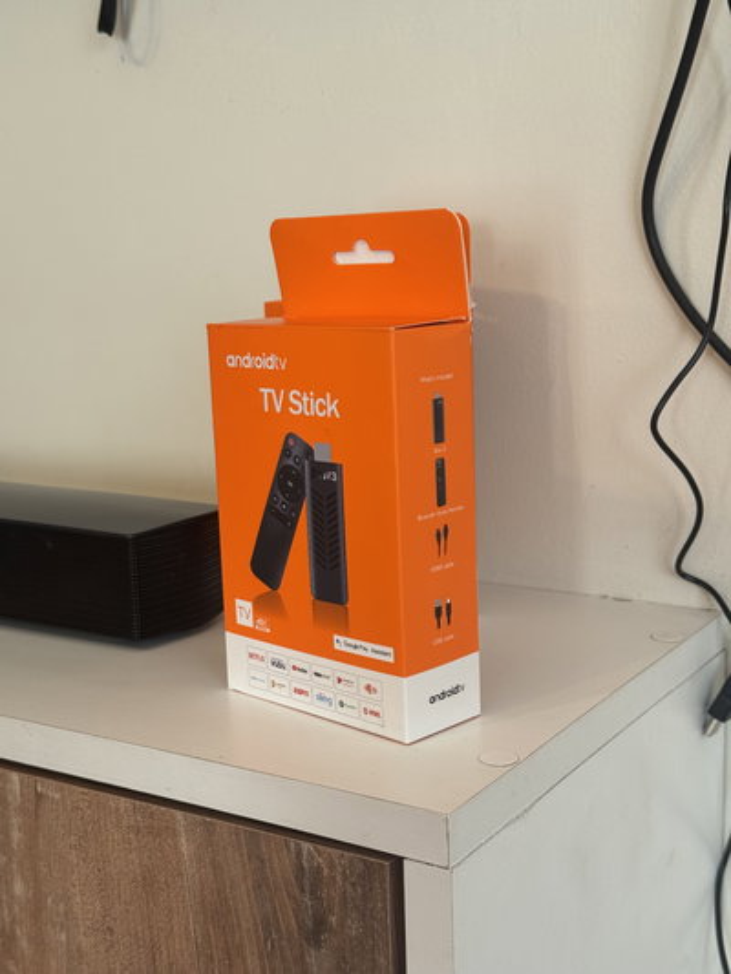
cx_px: 366
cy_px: 487
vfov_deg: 39.6
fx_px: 1351
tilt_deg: -10.7
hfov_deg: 30.3
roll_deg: +2.1
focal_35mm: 48
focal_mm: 6.76
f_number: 1.78
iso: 80
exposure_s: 1/50
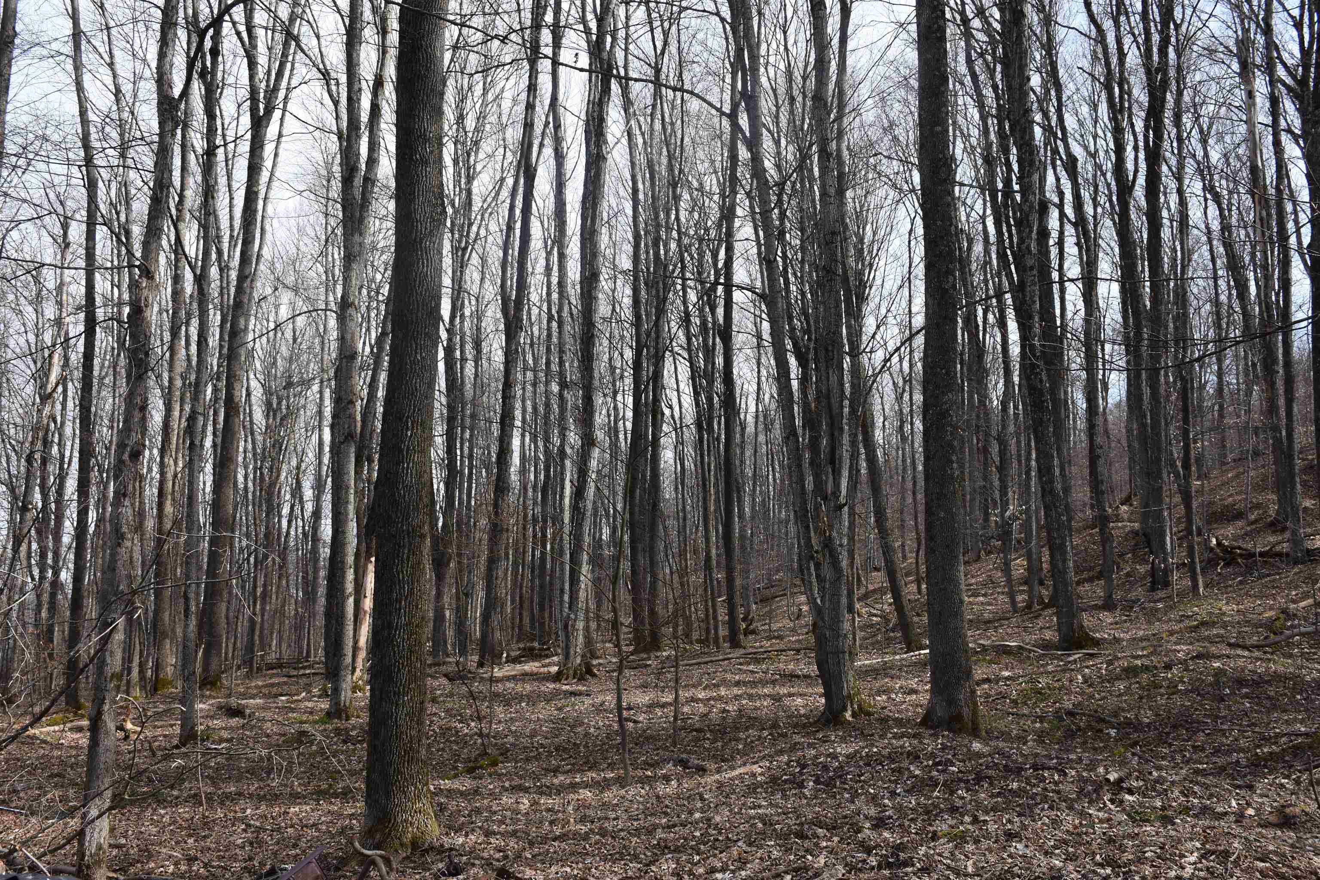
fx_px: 1320
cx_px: 660
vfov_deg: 36.9
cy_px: 440
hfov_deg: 53.1
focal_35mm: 36
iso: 450
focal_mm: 24
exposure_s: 1/500
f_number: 8
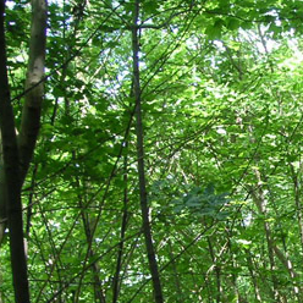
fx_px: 871
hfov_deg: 18.9
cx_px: 341
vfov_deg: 19.5
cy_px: 248
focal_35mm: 88
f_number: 2.8
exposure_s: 1/45
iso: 80
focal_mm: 6
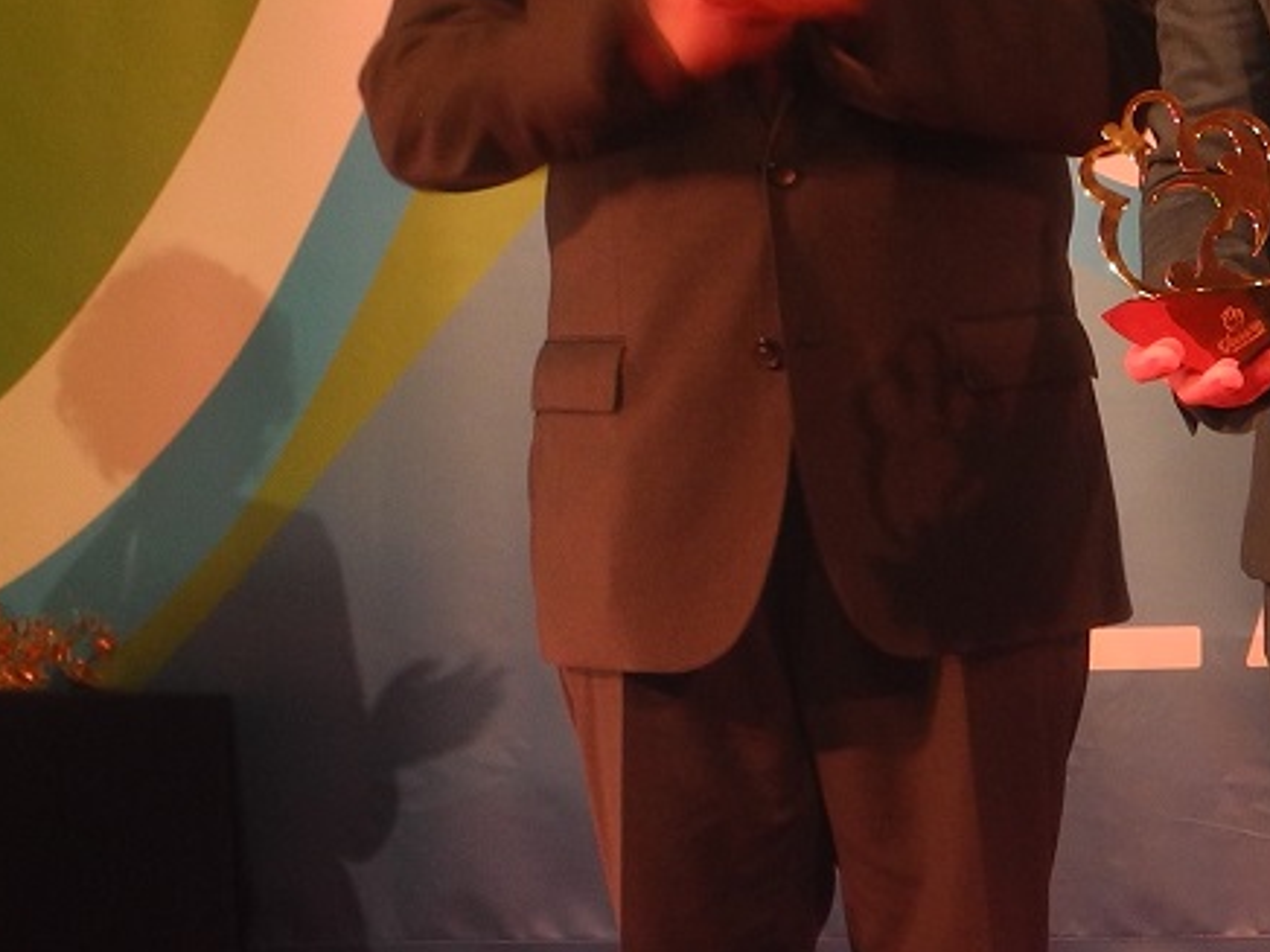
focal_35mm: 141
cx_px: 1797
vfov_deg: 10.5
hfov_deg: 13.3
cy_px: 590
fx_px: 5173
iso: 140
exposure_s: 1/30
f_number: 3.2
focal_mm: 8.8
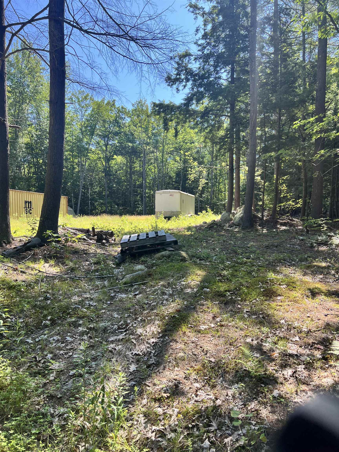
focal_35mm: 26
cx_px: 170
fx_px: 339
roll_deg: -0.3
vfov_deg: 67.3
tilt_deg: +0.5
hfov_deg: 53.1
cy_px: 226
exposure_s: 1/803
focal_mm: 5.7
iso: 50
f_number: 1.5
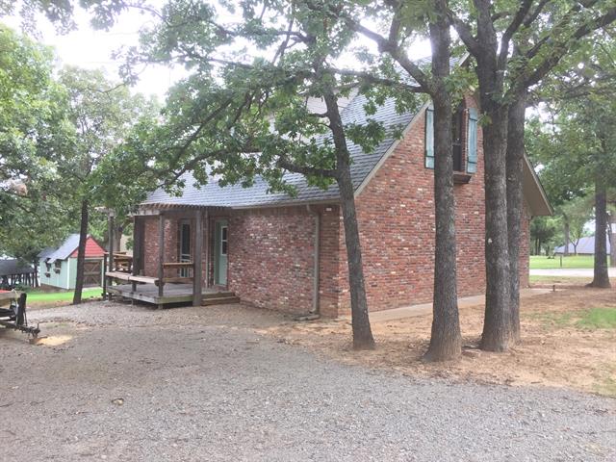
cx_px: 308
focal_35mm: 29
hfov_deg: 61.7
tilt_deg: -3.2
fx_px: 516
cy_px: 231
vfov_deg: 48.2
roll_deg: -2.1
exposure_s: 1/120
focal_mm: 4.15
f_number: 2.2
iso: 50
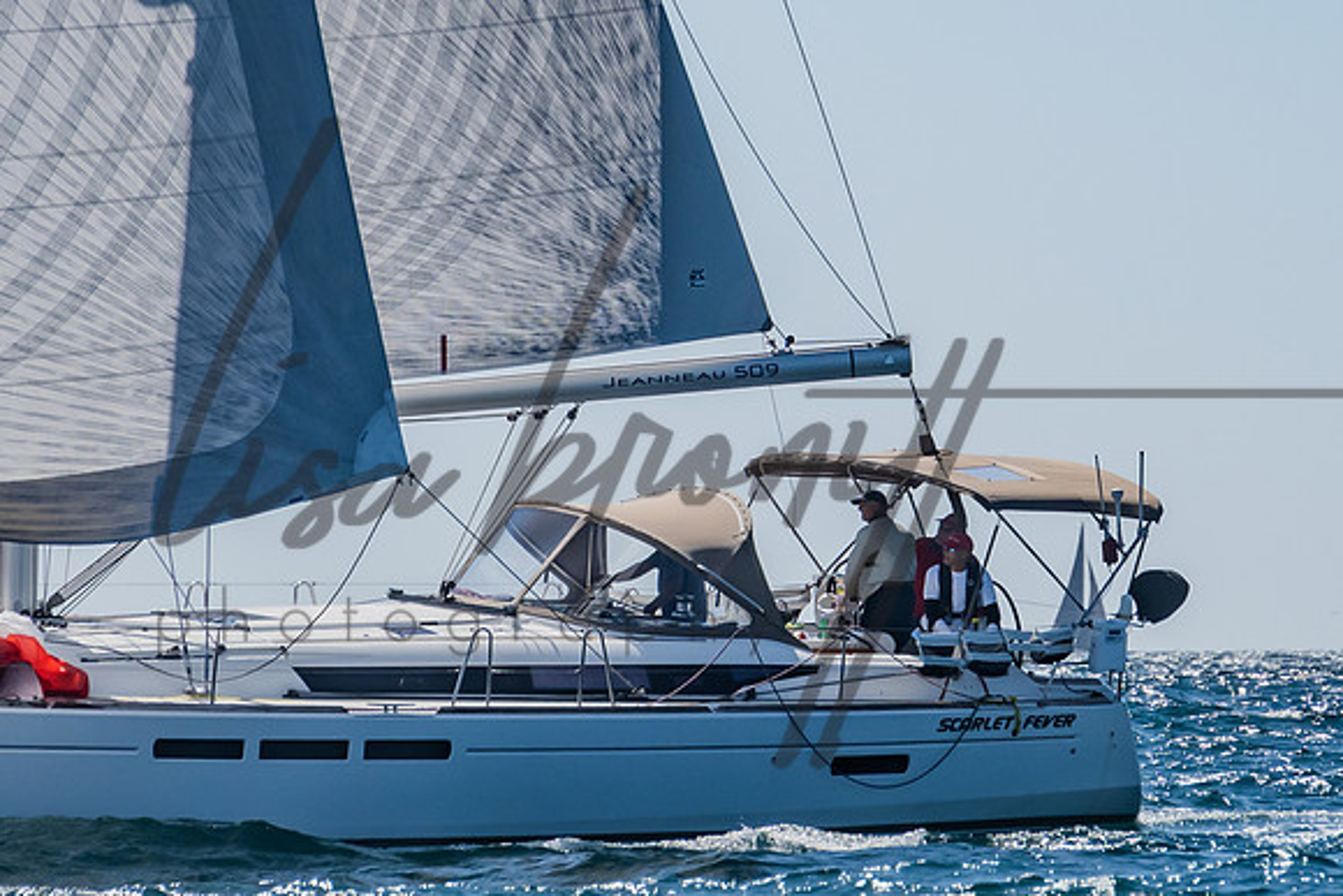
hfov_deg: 3.6
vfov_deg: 2.4
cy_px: 144
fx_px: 21416
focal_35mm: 574
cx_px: 756
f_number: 6.3
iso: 160
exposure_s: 1/2000
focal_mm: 200
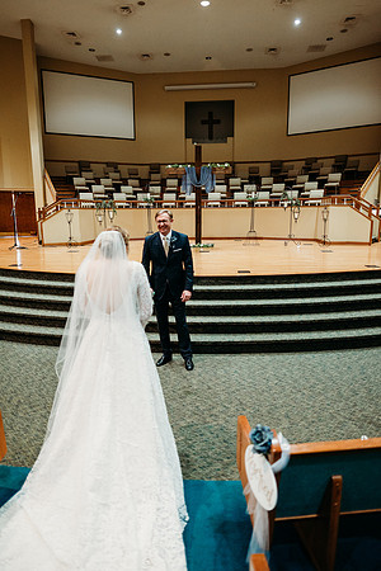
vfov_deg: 73.7
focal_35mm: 24
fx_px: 381
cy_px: 286
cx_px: 190
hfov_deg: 53.1
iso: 2000
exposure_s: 1/125
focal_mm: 24
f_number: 1.8
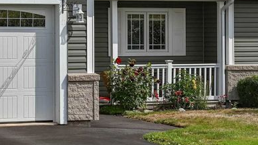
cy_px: 46
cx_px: 47
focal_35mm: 139
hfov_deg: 15.3
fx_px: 951
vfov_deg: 8.7
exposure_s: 1/500
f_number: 8
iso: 100
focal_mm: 50
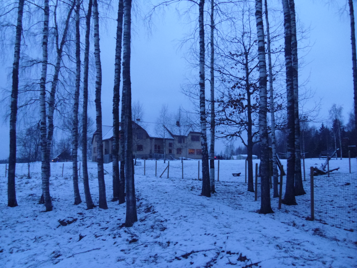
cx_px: 178
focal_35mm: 31
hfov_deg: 58.4
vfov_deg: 45.4
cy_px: 134
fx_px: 320
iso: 400
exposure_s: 1/22
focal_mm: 5.6
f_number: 3.3
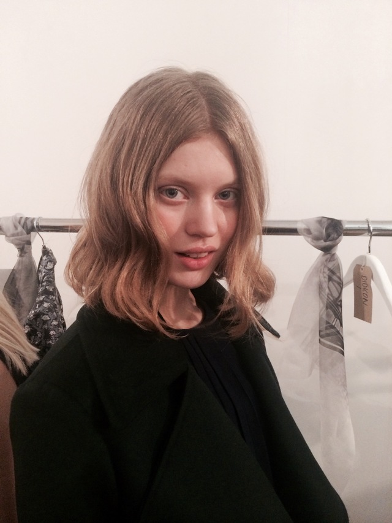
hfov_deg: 46.8
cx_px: 196
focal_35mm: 30
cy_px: 262
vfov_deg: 60.0
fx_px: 453
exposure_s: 1/30
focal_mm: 4.12
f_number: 2.2
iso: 320
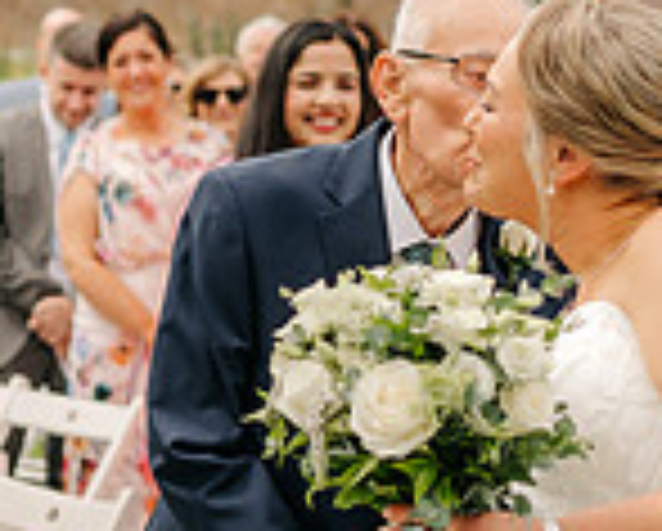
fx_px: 2805
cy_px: 272
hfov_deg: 13.0
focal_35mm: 143
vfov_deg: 10.8
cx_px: -180
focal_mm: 35
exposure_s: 1/1600
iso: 100
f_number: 2
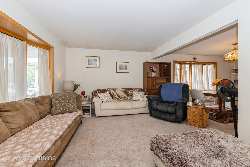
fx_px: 104
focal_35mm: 15
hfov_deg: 100.4
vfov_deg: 77.3
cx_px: 125
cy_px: 84
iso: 250
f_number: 7.1
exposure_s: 1/50
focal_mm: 10
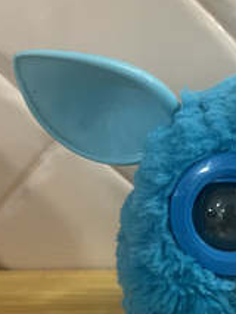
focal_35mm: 61
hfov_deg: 22.7
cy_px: 199
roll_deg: -1.5
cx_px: 257
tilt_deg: -24.5
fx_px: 554
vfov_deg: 31.5
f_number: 1.6
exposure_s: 1/71
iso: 125
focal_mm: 5.1
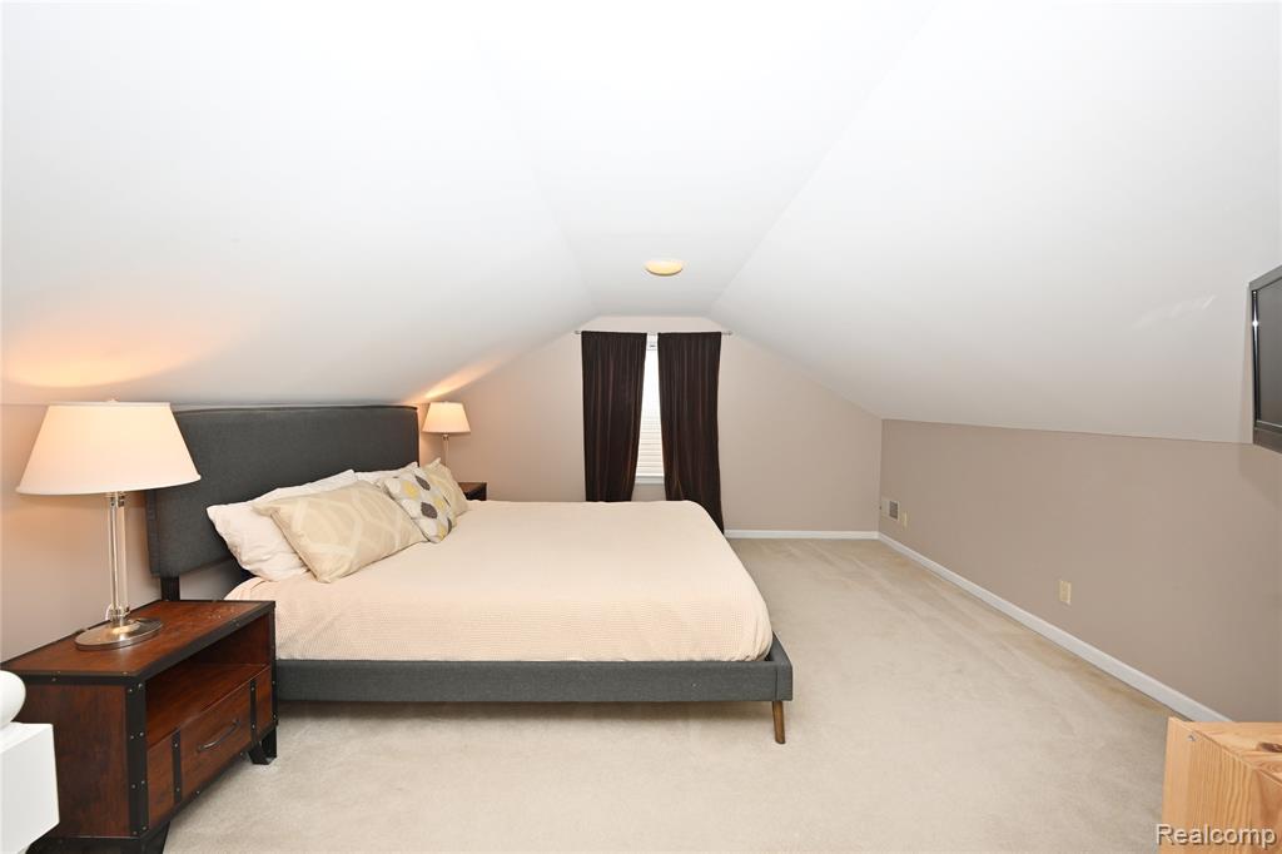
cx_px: 641
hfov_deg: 104.3
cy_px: 427
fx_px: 498
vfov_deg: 81.2
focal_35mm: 14
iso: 160
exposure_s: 1/60
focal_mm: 14
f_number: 8
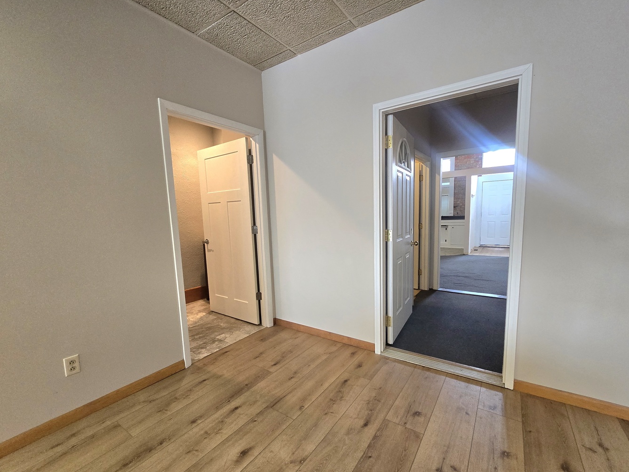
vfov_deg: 85.6
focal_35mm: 14
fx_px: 254
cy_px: 249
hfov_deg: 102.1
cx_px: 316
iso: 320
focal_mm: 2.2
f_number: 2.2
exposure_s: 1/60.2
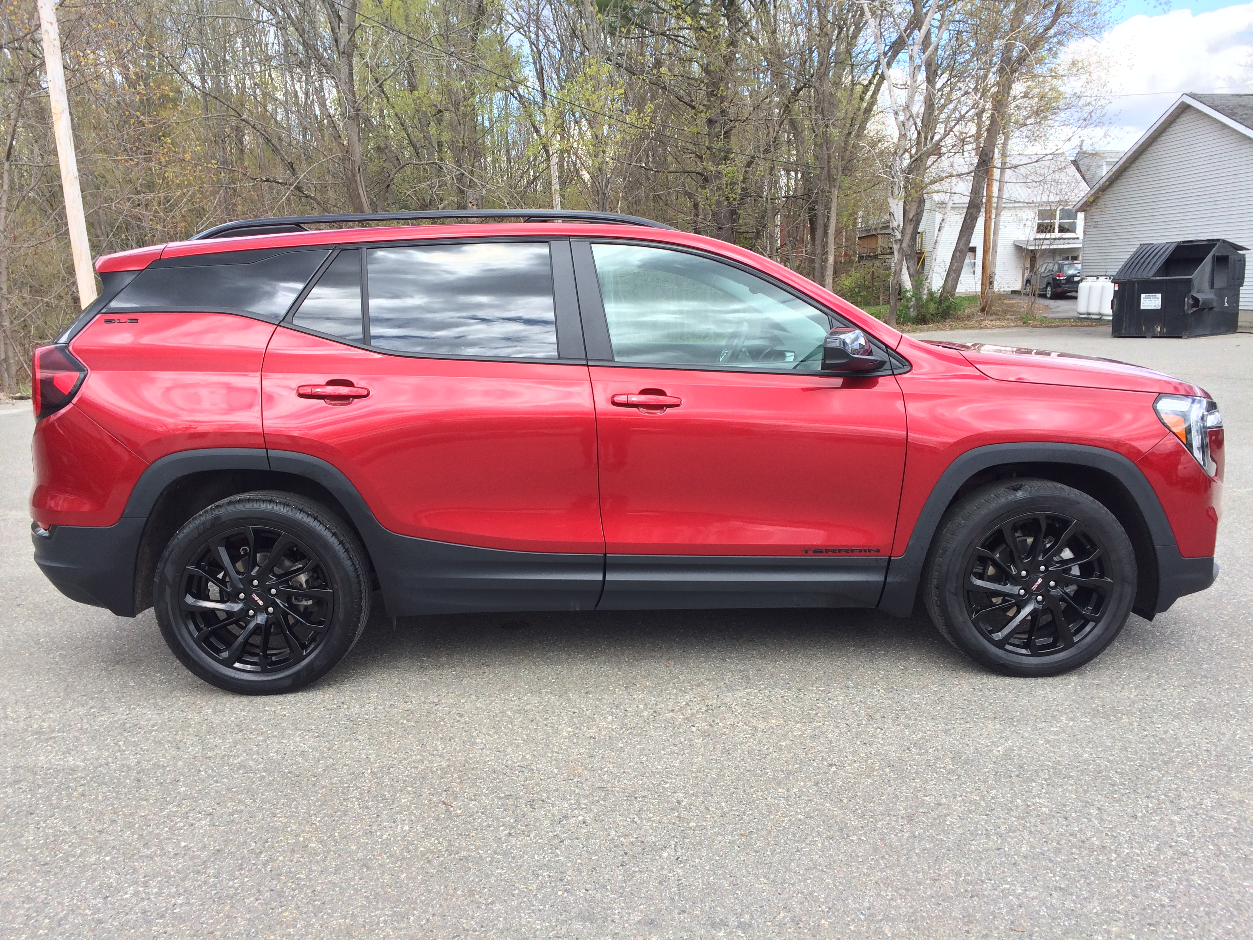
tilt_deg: -9.4
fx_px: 1050
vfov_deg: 48.2
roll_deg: +0.3
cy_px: 470
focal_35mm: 29
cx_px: 626
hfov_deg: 61.7
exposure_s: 1/570
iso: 32
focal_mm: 4.15
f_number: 2.2
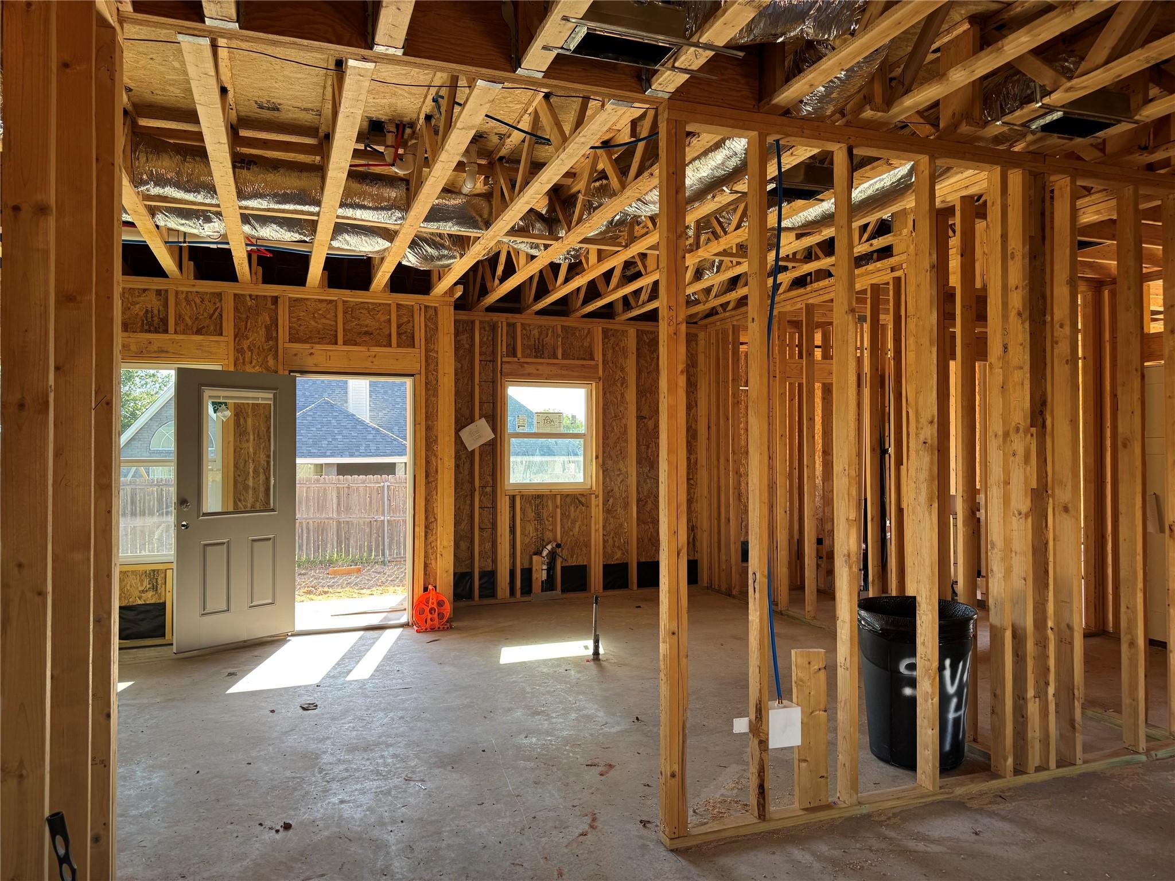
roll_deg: -0.3
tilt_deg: +0.9
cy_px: 440
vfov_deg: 56.8
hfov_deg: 71.6
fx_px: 815
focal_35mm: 24
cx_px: 588
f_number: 1.78
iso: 64
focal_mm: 6.76
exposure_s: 1/121
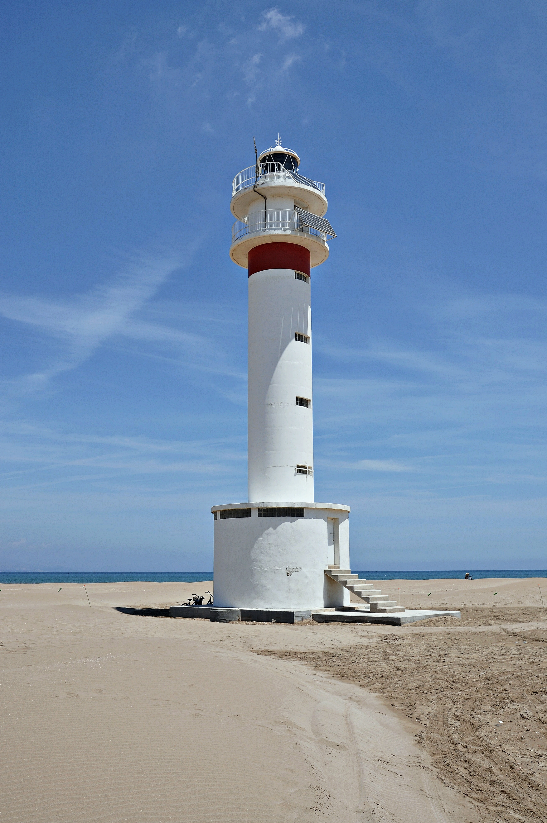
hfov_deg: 39.9
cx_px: 274
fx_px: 754
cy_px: 412
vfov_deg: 57.3
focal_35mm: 33
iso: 200
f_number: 10
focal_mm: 22
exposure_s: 1/400
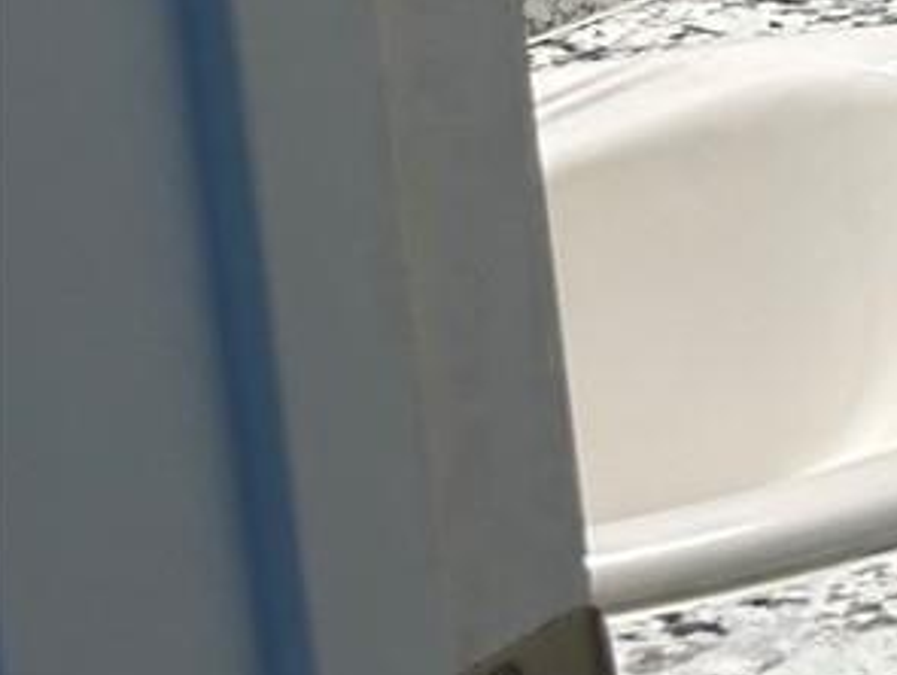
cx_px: 2420
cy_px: -593
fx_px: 3373
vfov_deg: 10.6
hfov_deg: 11.4
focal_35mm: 130
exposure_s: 1/120
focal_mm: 6.86
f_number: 1.78
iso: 125
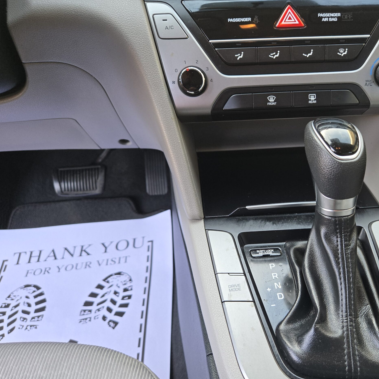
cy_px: 189
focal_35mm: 28
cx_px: 248
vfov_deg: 57.3
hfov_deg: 56.3
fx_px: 347
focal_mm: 5.4
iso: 200
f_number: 1.8
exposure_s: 1/180
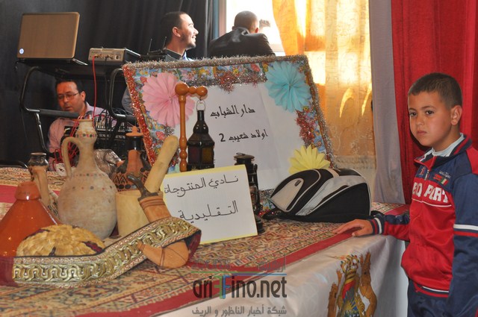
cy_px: 158
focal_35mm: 66
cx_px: 239
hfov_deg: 30.5
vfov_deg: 20.6
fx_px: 875
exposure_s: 1/60
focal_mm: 44
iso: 800
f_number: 4.2
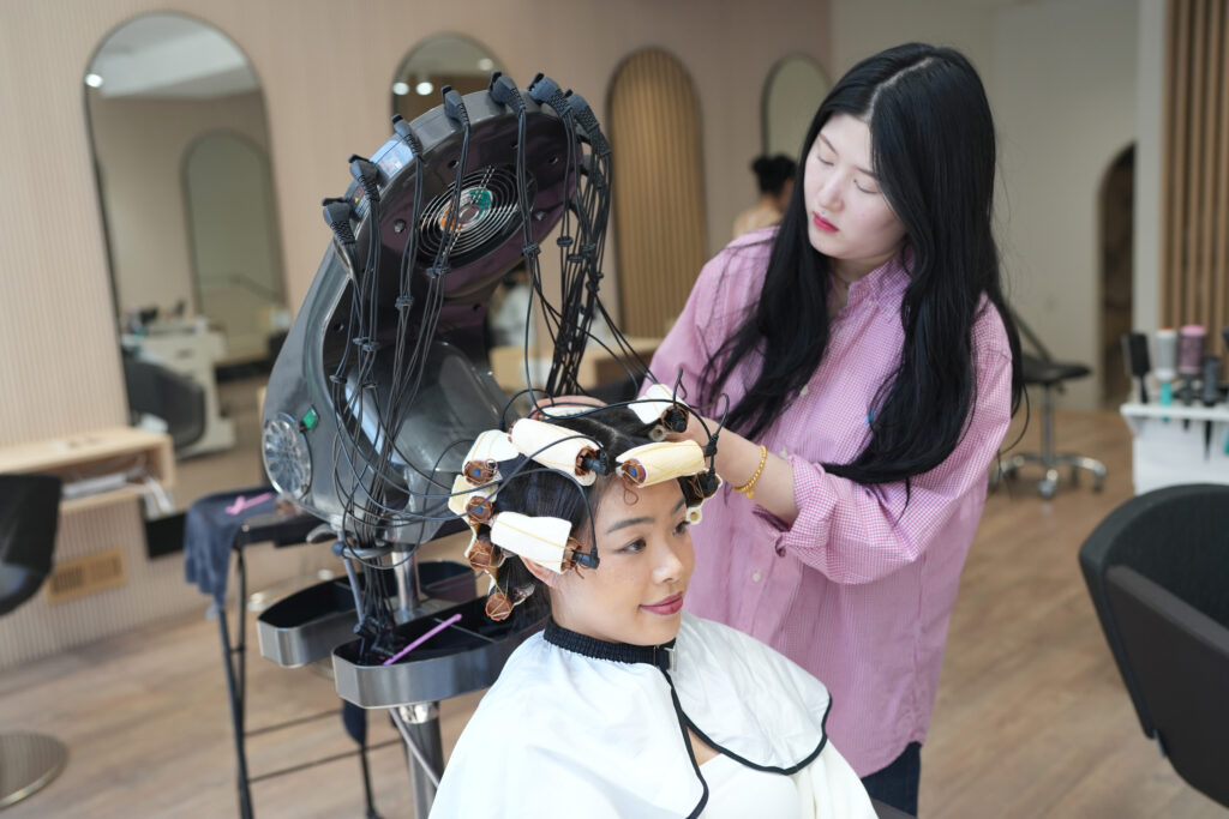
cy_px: 410
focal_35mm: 35
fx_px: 1195
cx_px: 614
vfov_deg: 37.9
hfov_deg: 54.4
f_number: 2.5
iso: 500
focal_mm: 35
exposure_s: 1/320
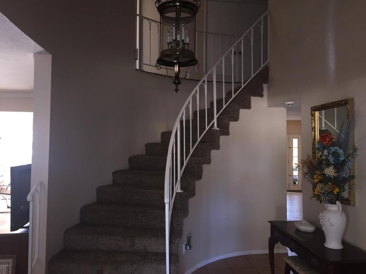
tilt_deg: +2.1
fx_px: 307
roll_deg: -1.8
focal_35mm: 29
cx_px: 183
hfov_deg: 61.7
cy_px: 137
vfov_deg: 48.2
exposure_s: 1/30
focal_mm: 4.15
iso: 100
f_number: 2.2
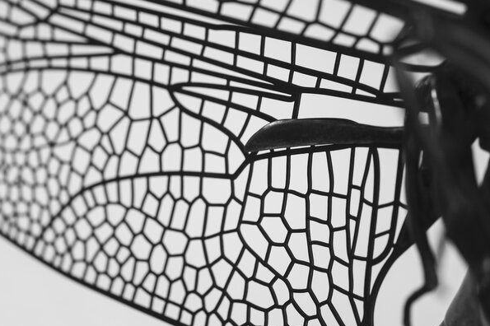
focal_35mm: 121
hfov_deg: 16.9
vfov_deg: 11.3
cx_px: 188
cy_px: 141
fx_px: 1646
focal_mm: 60
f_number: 2.4
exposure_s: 1/105
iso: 200
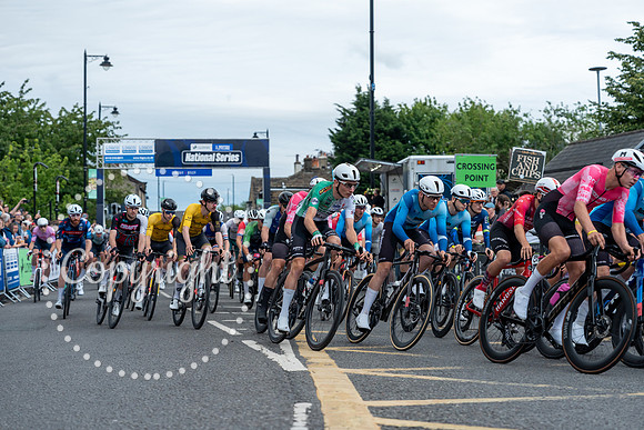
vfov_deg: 20.0
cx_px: 322
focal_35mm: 68
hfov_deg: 29.6
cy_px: 215
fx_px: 1217
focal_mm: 68
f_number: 3.5
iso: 1000
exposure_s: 1/800
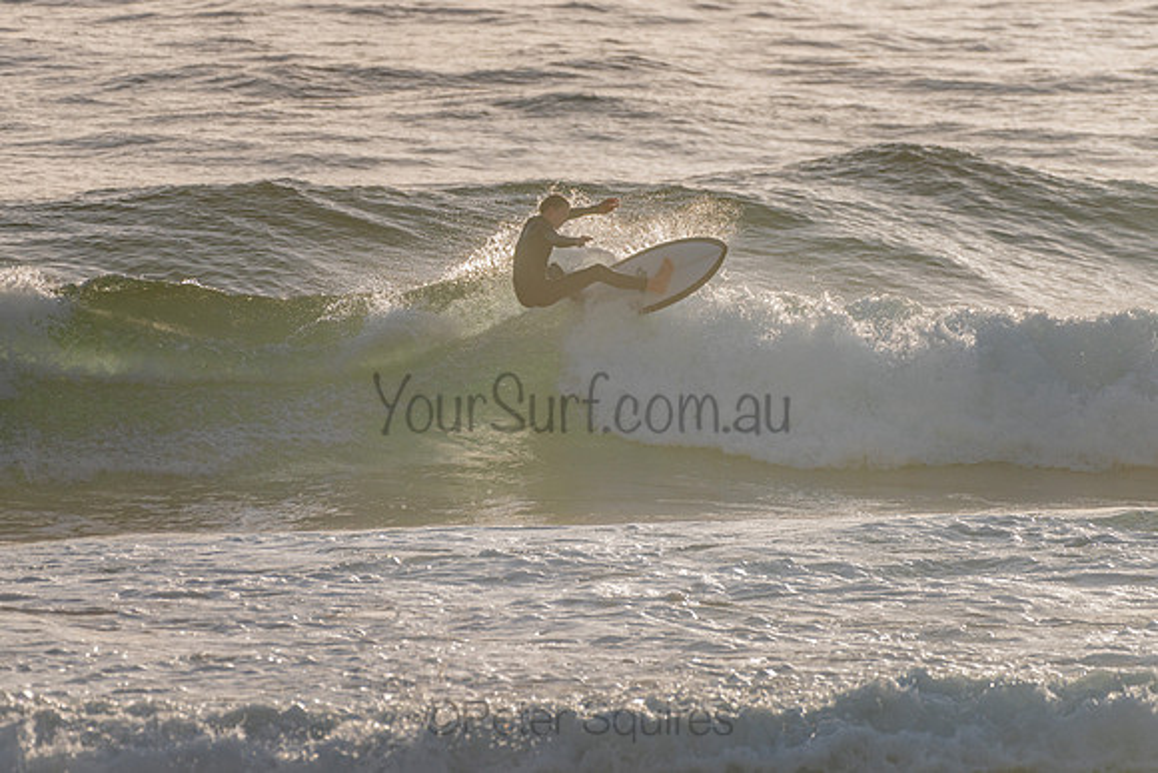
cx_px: 565
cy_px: 375
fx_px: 19719
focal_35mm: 613
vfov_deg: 2.2
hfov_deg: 3.4
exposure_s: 1/2000
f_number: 5.6
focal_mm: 500
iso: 100
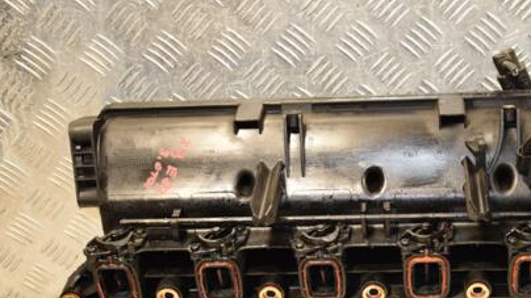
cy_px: 240
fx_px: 985
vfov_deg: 17.1
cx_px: 364
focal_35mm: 70
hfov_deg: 29.9
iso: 800
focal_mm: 30
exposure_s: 1/100
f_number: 5
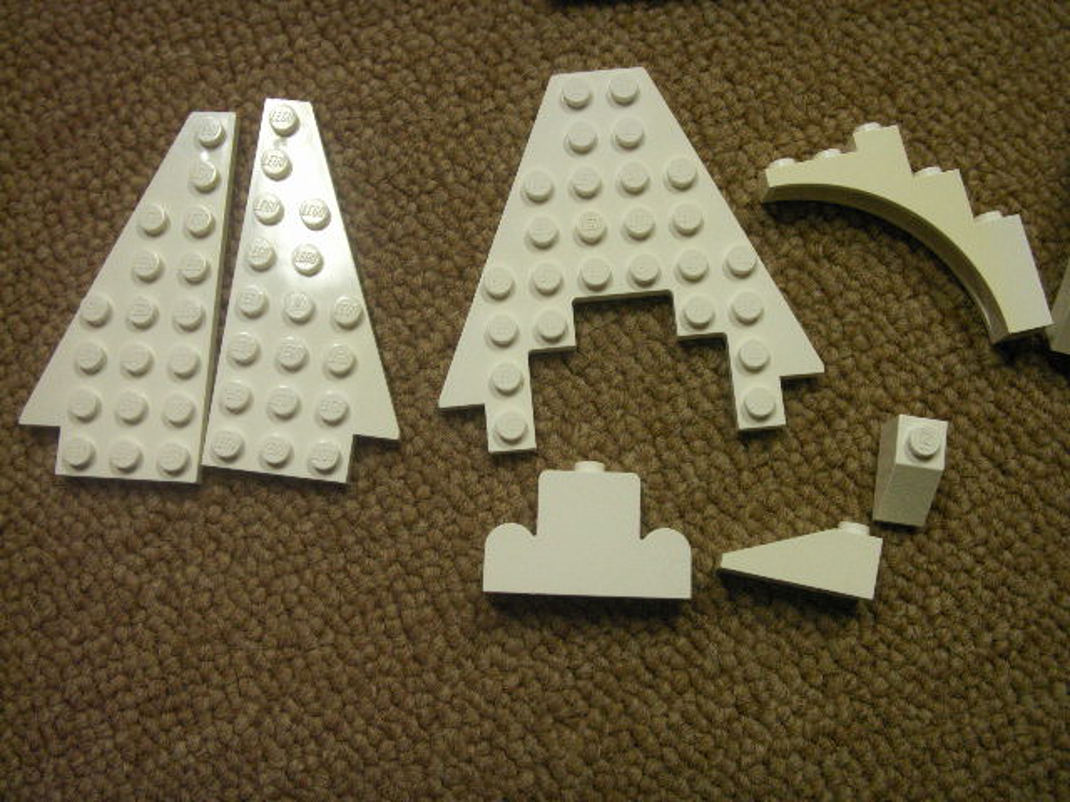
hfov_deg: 50.1
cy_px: 401
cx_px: 535
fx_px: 1144
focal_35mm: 37
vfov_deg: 38.7
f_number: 3.5
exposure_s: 1/25
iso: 160
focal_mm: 7.7
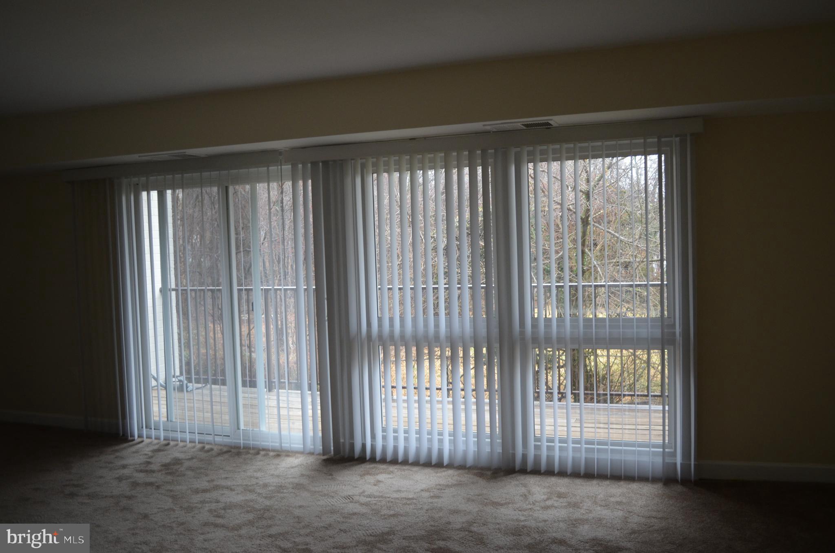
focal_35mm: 33
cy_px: 276
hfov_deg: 57.3
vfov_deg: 39.8
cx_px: 418
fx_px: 764
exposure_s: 1/60
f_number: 4
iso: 560
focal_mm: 22
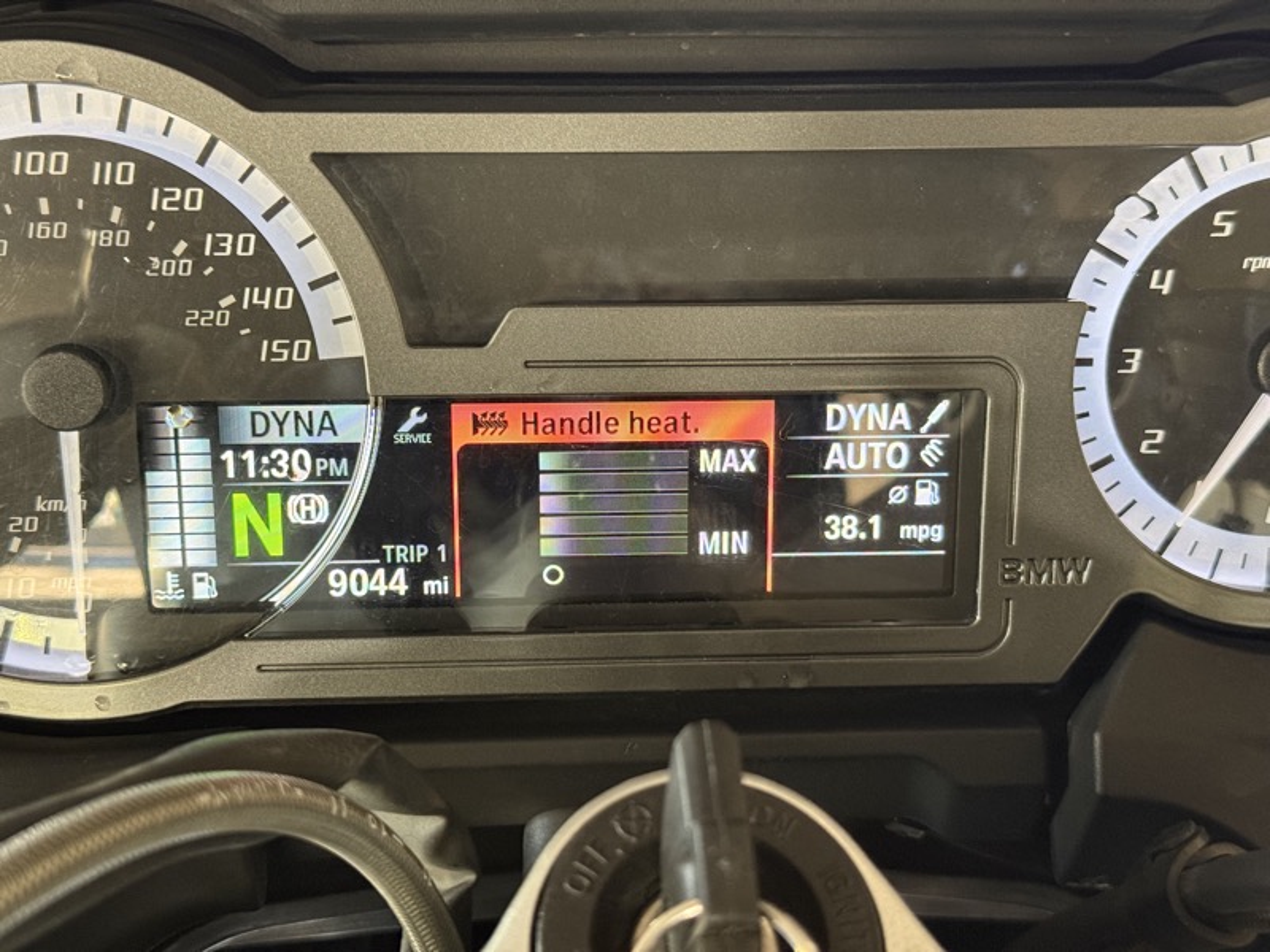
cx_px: 635
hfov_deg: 39.7
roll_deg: -0.5
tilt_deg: -30.9
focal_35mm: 48
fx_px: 1761
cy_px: 476
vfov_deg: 30.3
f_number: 1.78
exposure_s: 1/31
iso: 320
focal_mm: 6.76
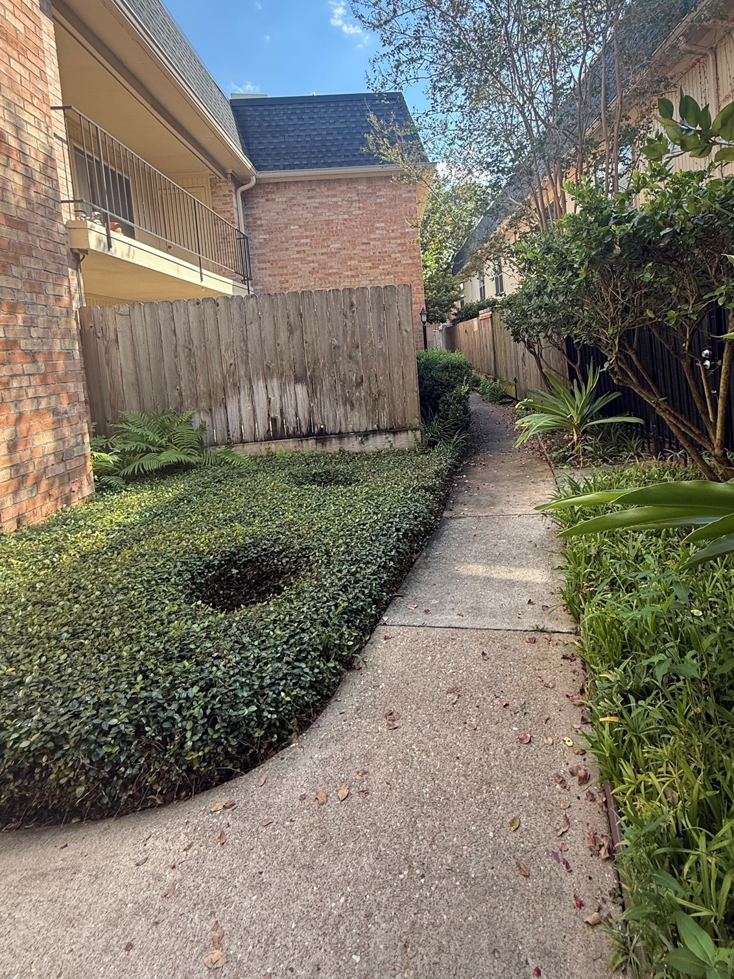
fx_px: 537
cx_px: 437
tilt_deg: -0.7
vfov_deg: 83.1
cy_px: 371
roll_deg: +3.5
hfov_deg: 68.1
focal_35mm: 19
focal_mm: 2.22
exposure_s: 1/249
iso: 64
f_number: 2.2
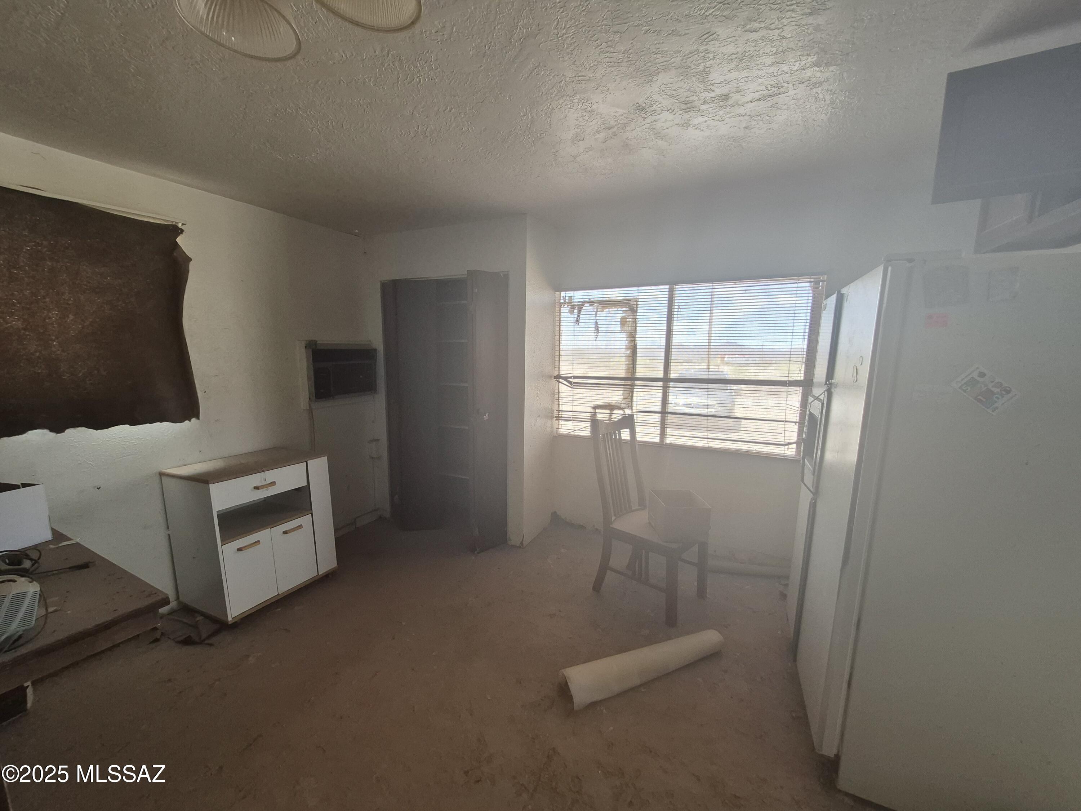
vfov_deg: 89.9
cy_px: 406
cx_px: 540
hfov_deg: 106.2
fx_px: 406
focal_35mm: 13
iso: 100
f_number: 2.2
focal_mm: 1.74
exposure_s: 1/60
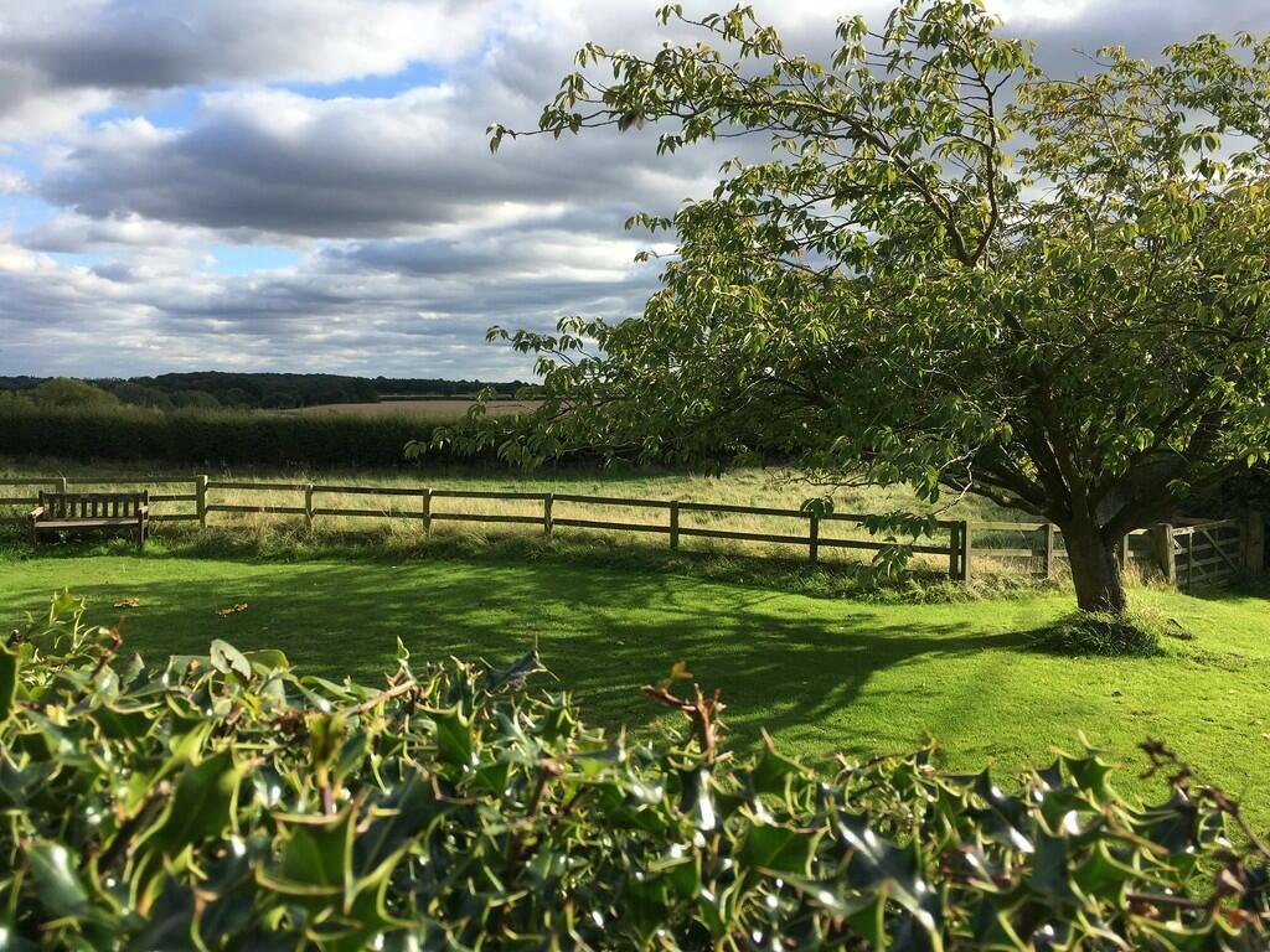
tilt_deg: -4.2
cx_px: 635
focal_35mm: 29
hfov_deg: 61.7
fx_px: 1064
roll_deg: -0.3
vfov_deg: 48.2
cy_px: 476
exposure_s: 1/785
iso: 25
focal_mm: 4.15
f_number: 2.2
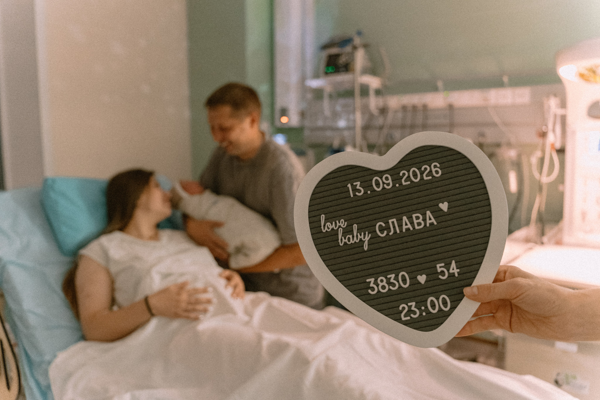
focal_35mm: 28
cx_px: 300
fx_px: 467
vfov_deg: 46.4
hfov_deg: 65.5
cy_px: 200
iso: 5000
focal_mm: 28
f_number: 2.8
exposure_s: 1/320
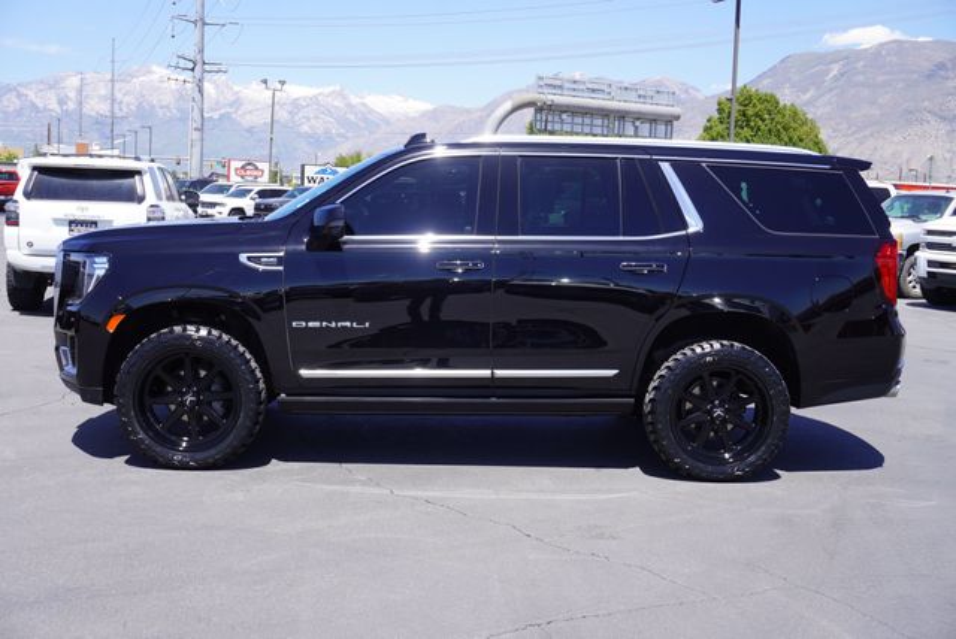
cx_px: 478
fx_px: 1156
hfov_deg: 44.9
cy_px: 320
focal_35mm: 44
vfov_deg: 30.9
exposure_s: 1/160
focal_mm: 29
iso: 100
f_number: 8
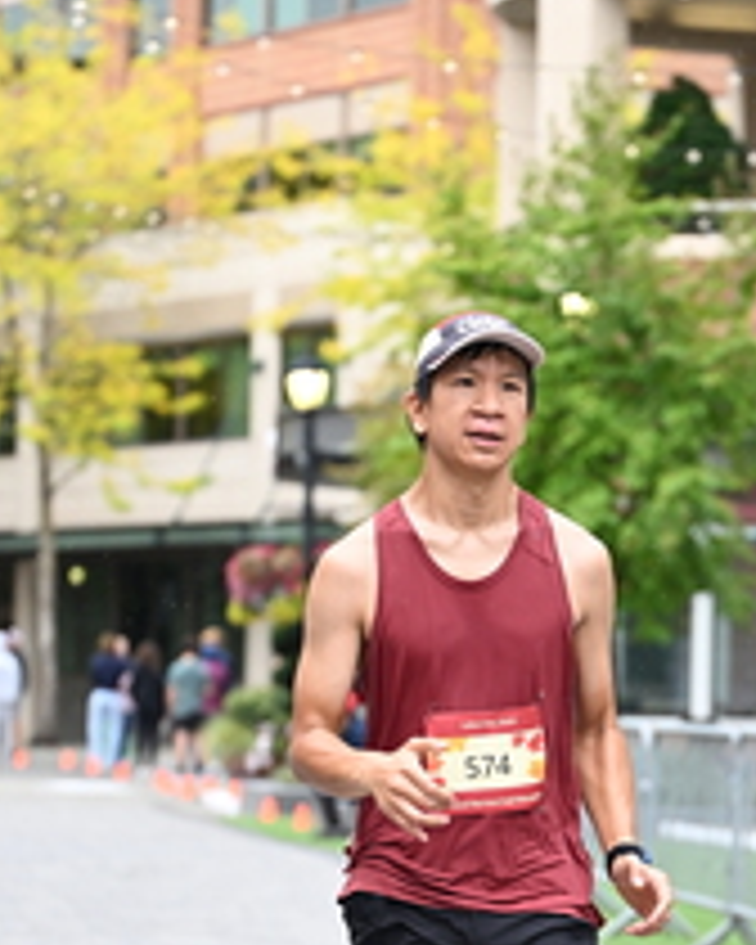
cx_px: 587
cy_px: 742
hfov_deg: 8.7
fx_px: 4950
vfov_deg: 10.9
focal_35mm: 177
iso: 1250
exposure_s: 1/1600
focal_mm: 72
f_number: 2.8
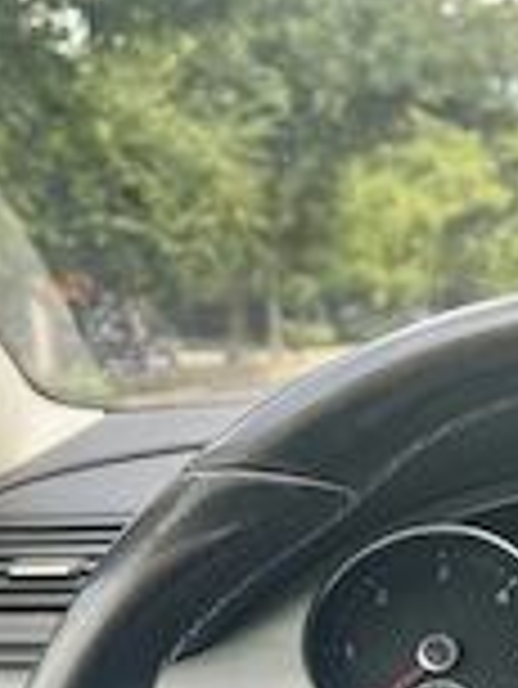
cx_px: 635
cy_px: 666
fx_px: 1355
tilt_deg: -13.8
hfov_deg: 20.2
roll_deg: +2.2
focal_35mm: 68
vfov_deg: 27.2
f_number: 1.5
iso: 40
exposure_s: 1/121
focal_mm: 5.7
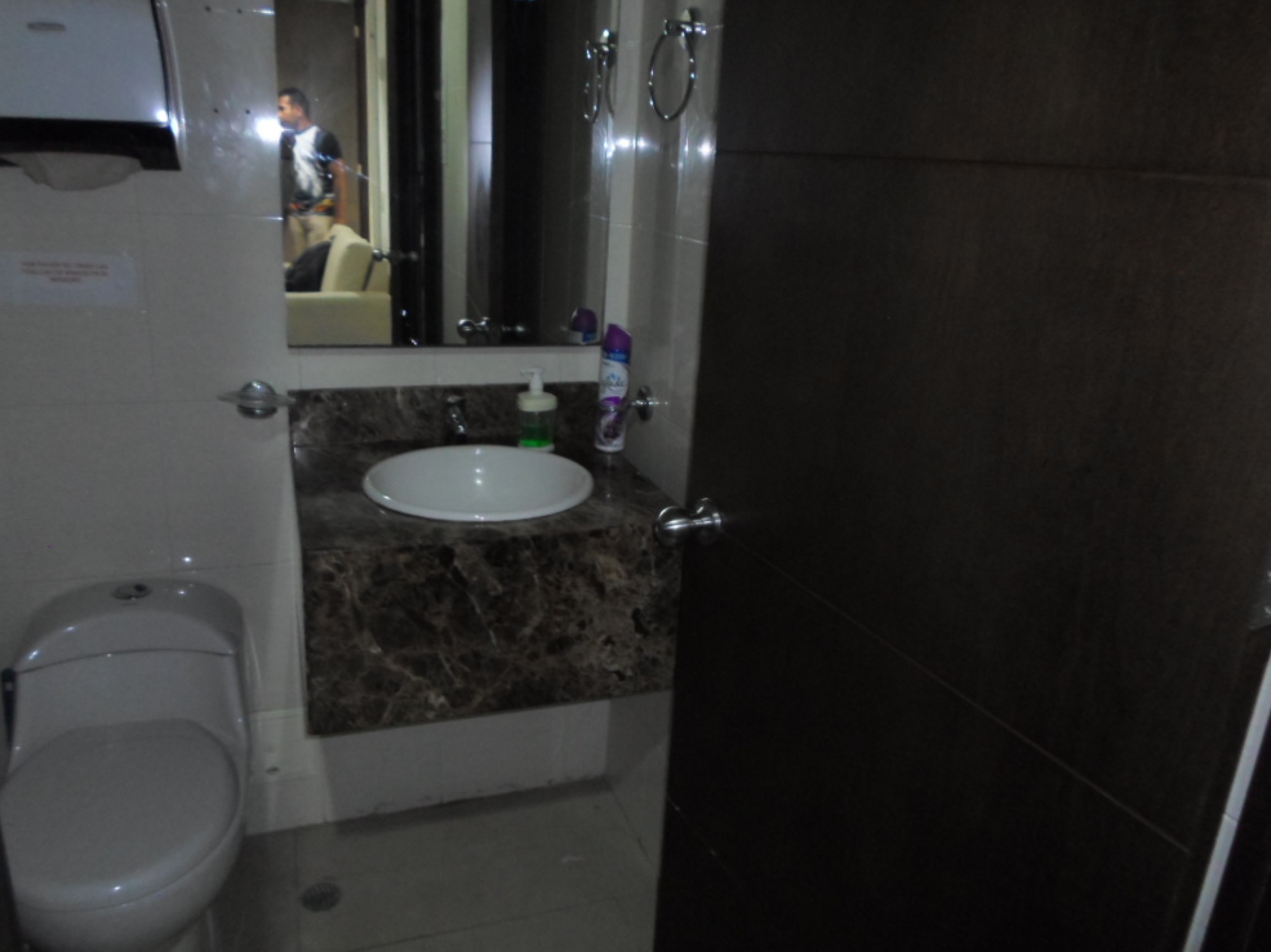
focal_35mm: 26
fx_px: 954
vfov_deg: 53.0
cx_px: 627
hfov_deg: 67.3
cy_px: 480
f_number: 2.5
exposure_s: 1/8
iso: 400
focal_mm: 4.5
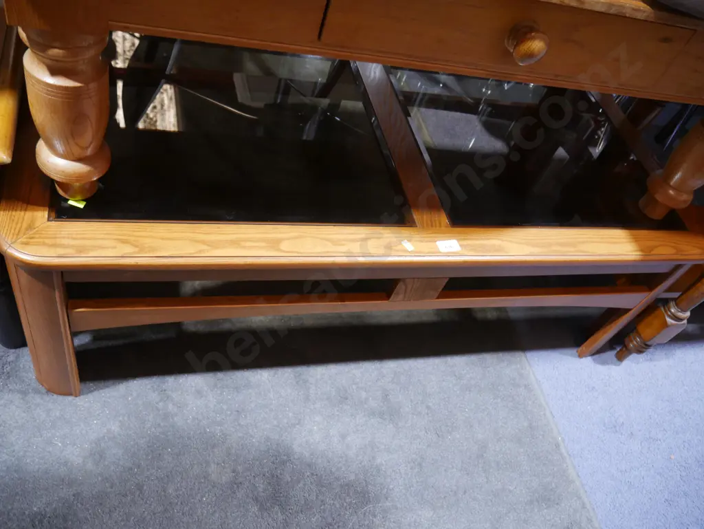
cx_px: 352
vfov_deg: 49.8
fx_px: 570
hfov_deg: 63.4
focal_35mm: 28
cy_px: 264
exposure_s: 1/60
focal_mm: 14
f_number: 3.5
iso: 800
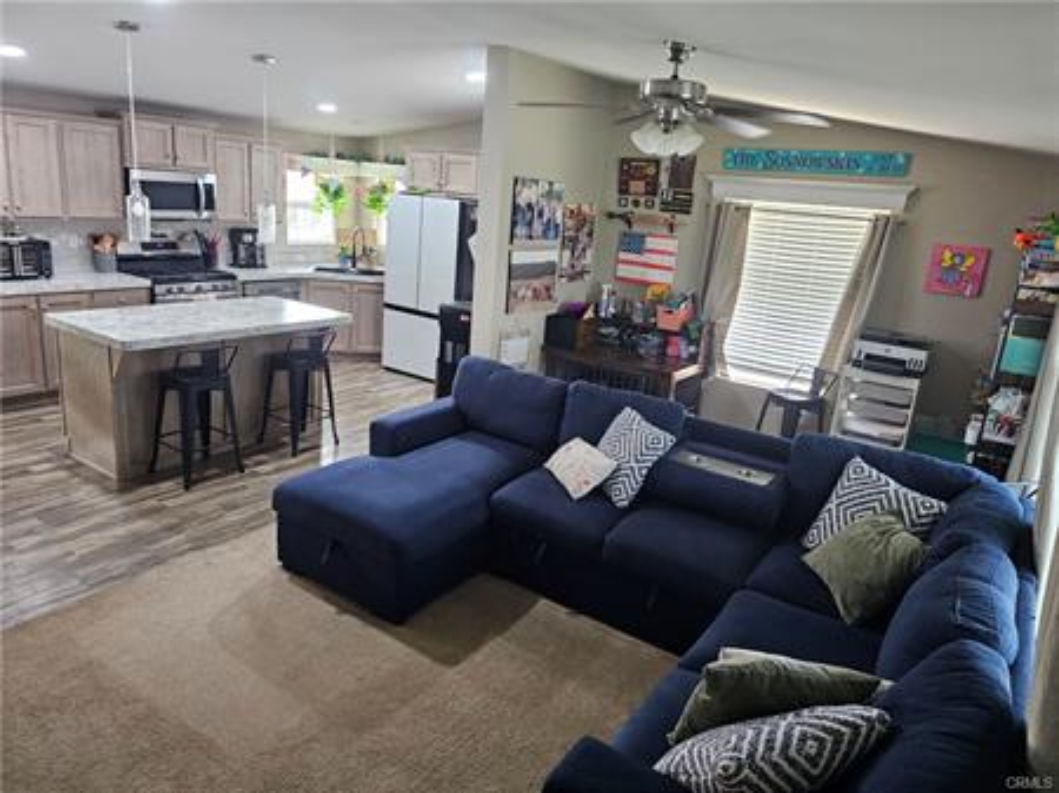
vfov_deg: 58.8
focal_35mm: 23
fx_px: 703
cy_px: 396
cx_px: 530
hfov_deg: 74.0
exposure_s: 1/120
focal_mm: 6.3
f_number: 1.7
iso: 1000
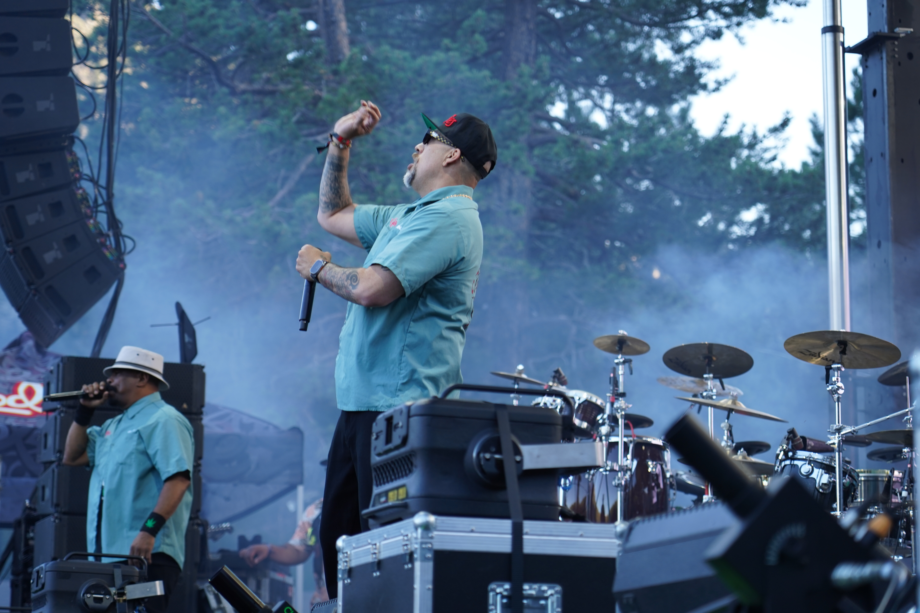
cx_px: 460
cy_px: 306
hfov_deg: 19.5
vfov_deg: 13.0
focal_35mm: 105
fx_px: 2683
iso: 320
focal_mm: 105
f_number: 4
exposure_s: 1/160
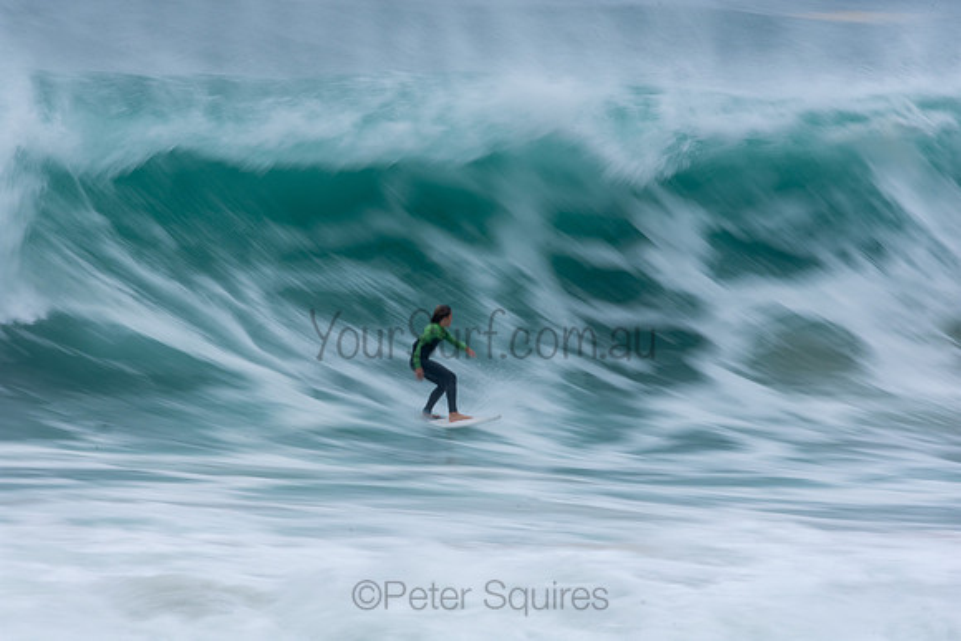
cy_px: 320
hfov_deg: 2.7
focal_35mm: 750
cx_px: 480
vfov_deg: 1.8
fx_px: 20025
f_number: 29
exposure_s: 1/20
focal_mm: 500
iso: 100
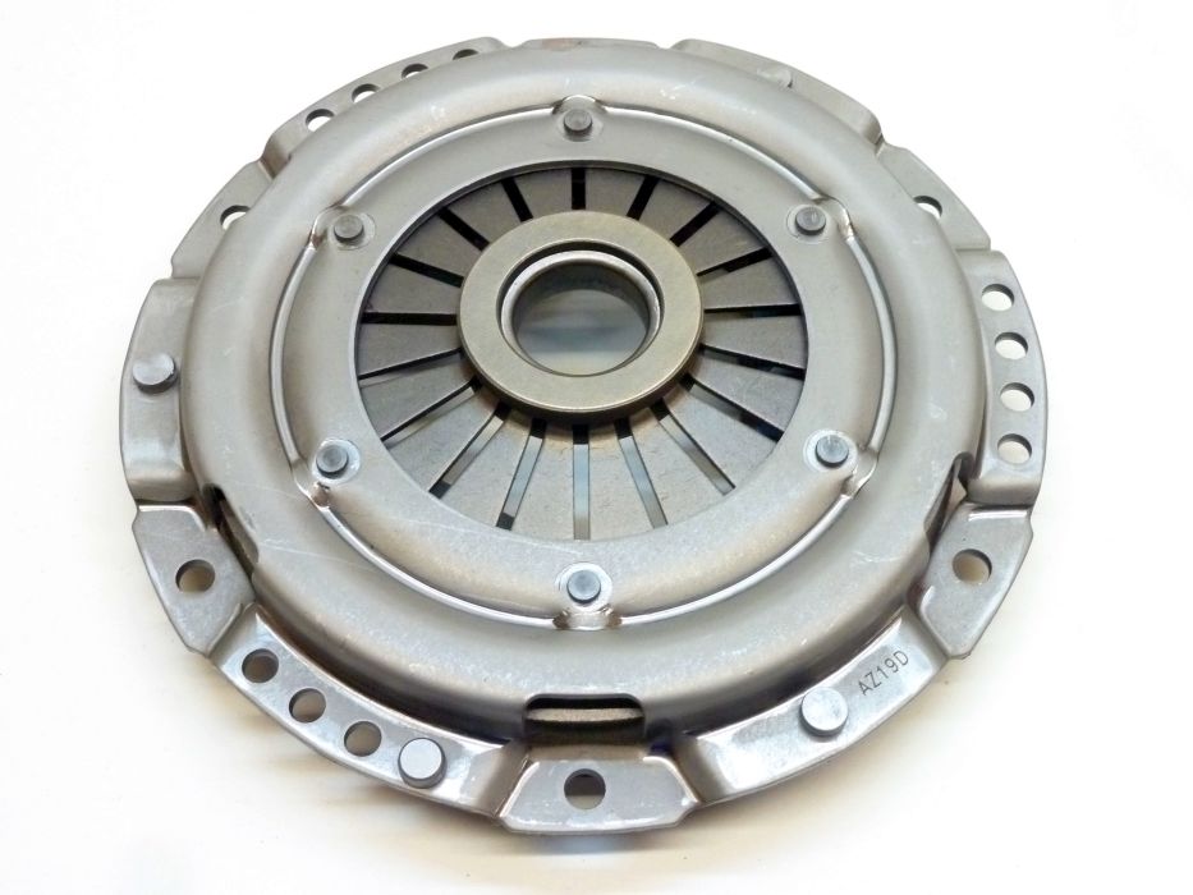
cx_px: 596
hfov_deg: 39.7
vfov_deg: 30.3
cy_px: 448
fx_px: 1654
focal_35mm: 48
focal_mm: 7.9
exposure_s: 1/20
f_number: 3.8
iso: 400
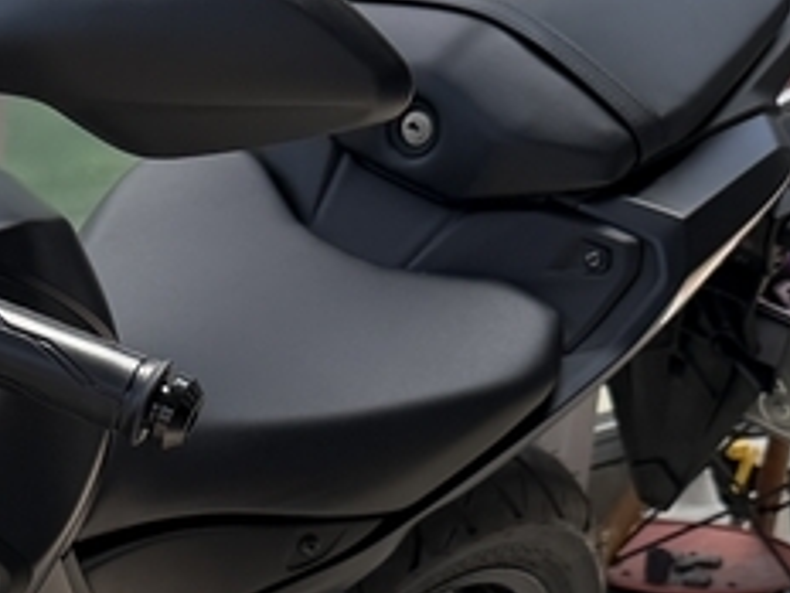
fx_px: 2830
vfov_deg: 11.6
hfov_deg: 14.6
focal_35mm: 124
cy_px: 794
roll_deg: +2.5
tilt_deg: -22.5
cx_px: -443
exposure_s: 1/1314
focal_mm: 6.76
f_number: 1.78
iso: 80
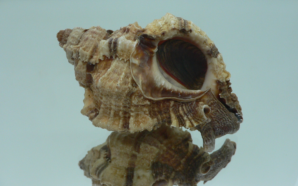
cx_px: 150
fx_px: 325
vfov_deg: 32.0
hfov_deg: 49.3
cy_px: 93
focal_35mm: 40
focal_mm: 4.6
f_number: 2.8
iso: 100
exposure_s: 1/60
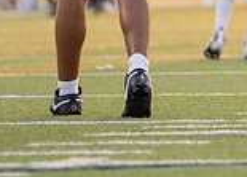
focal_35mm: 931
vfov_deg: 1.5
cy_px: -159
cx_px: 405
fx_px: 6537
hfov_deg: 2.2
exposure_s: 1/1250
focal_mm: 200
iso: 500
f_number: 2.8
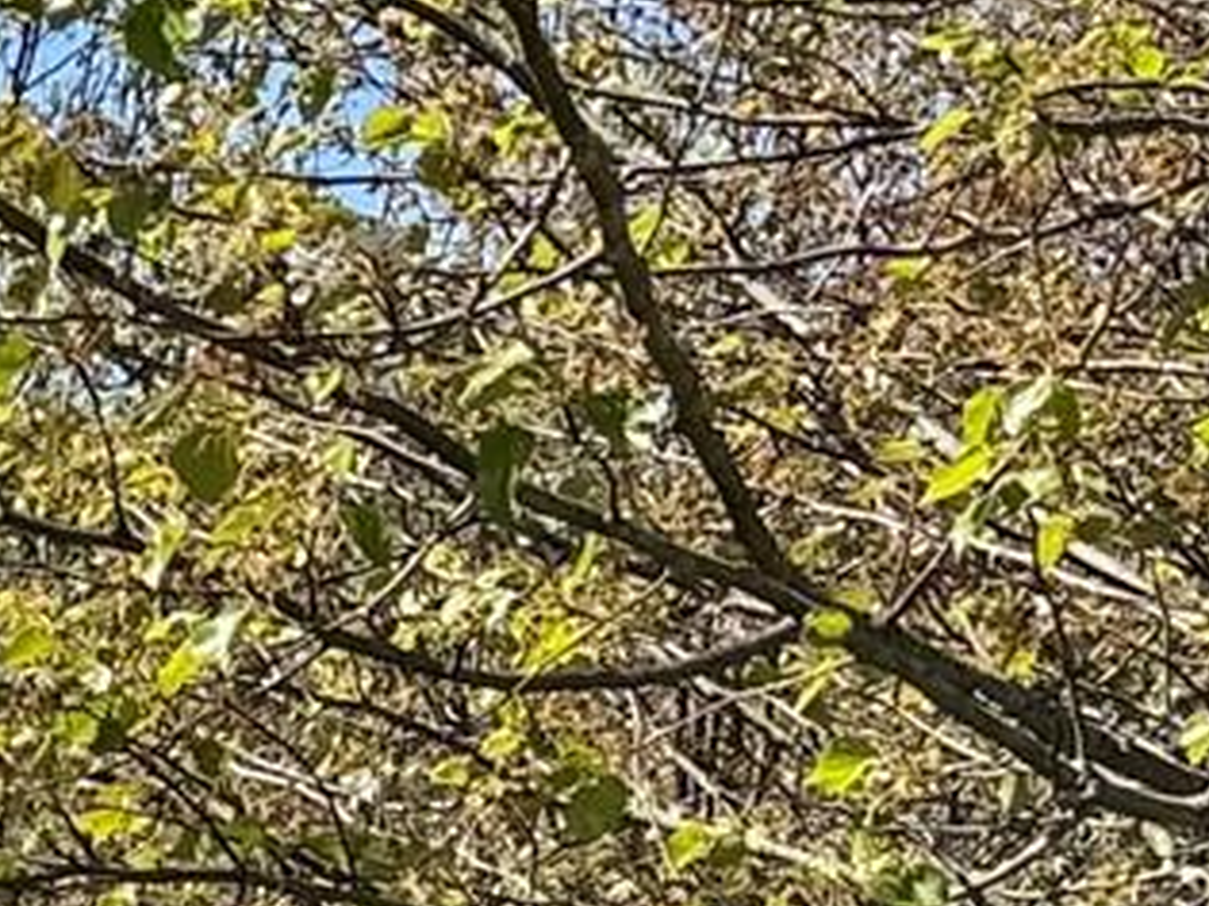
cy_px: 1513
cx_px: -2161
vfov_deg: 9.2
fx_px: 5446
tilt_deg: -7.1
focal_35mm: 156
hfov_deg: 10.1
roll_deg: -2.3
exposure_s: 1/1727
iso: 80
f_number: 1.78
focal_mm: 6.76
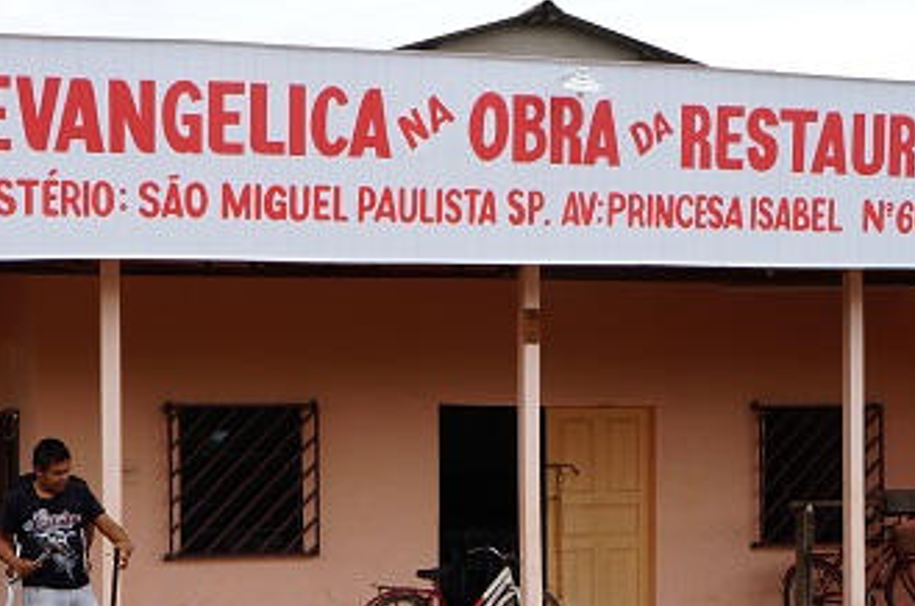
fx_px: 1776
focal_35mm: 70
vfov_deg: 19.2
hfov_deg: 28.8
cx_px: 375
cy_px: 470
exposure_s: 1/100
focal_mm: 24
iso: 200
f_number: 13
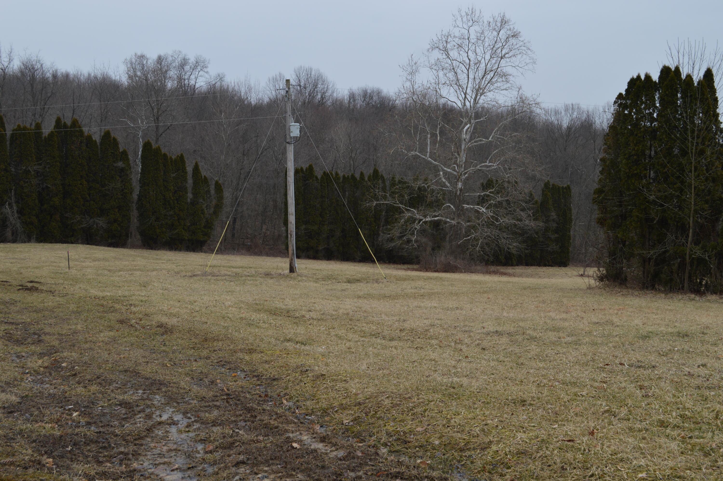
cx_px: 362
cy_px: 240
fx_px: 843
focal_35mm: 42
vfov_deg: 31.8
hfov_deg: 46.4
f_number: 6.3
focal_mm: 28
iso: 100
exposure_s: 1/160
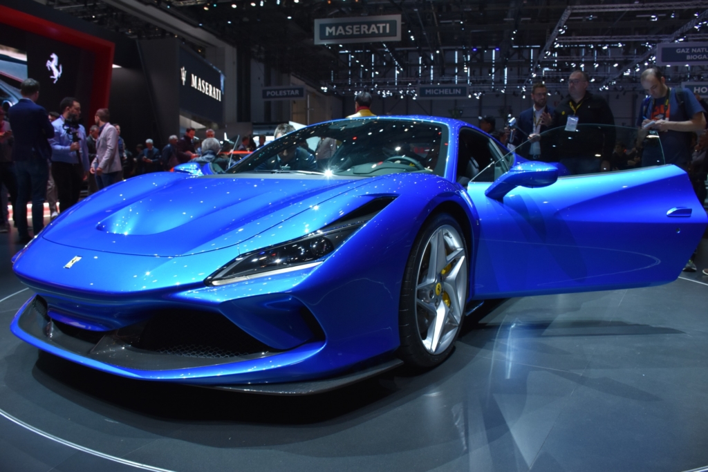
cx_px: 354
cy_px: 236
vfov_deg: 47.9
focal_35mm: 27
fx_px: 531
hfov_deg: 67.4
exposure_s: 1/125
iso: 800
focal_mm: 18
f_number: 5.6
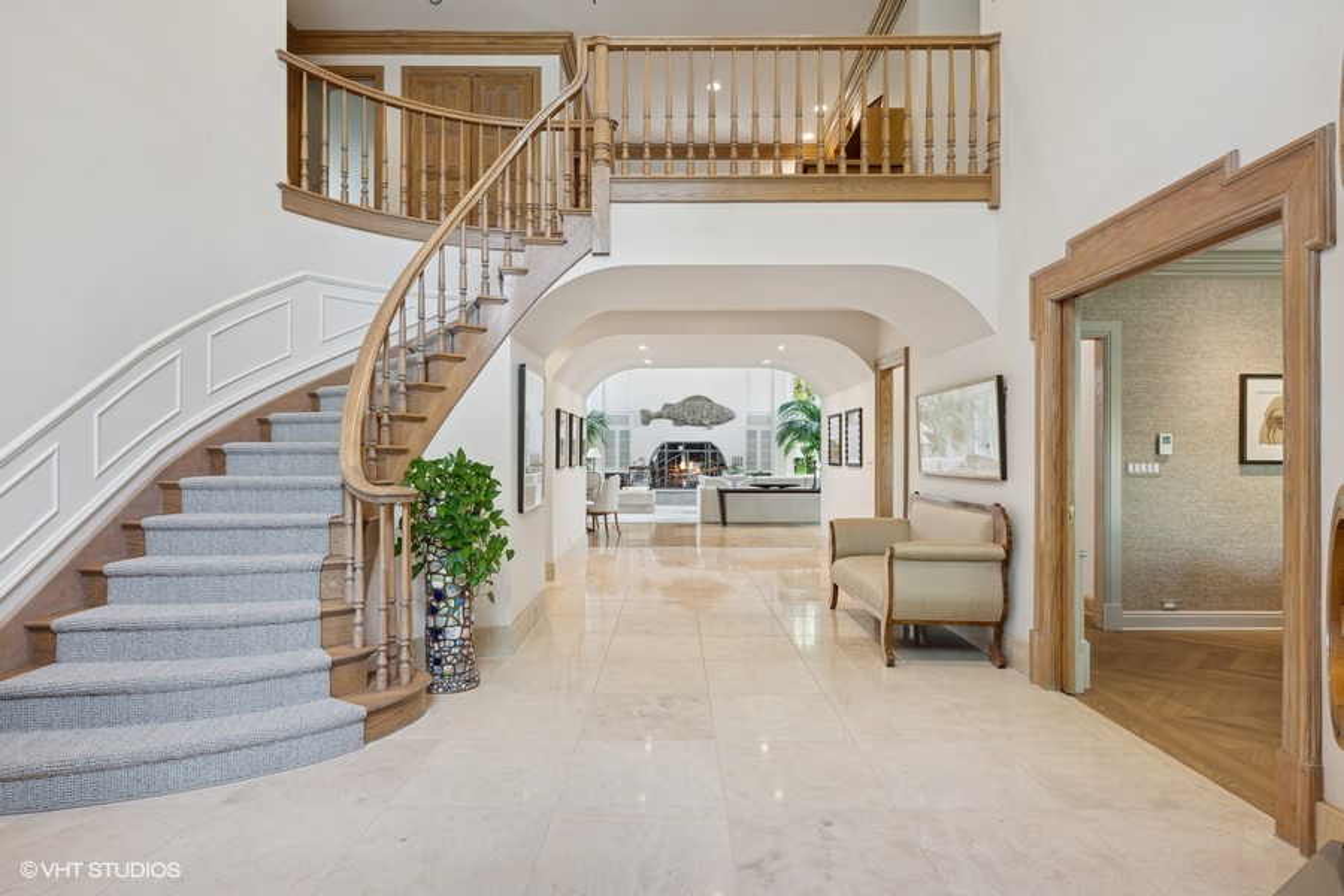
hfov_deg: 86.9
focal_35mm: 19
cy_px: 448
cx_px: 672
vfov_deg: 64.6
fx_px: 709
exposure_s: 1/5
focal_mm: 19
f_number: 8
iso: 200
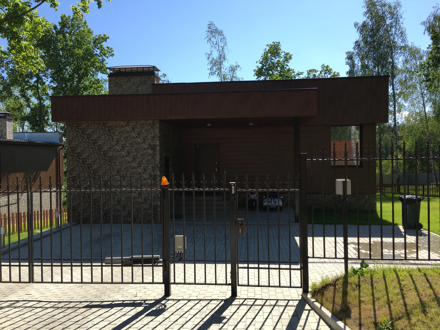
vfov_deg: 48.2
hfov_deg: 61.7
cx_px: 220
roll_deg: -0.1
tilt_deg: -1.1
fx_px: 369
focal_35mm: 29
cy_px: 165
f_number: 2.2
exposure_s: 1/916
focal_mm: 4.15
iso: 25
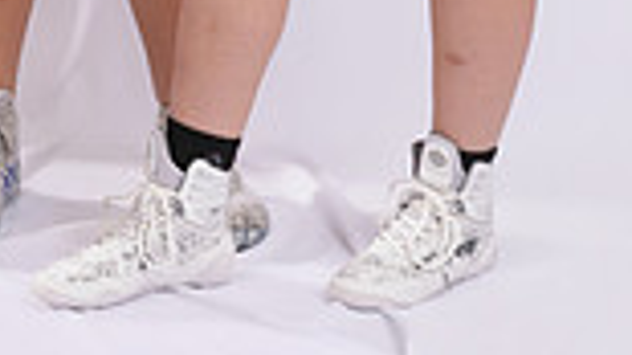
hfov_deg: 13.5
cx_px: 77
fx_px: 2646
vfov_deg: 7.1
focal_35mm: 158
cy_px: -551
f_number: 8
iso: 100
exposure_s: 1/160
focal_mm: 52
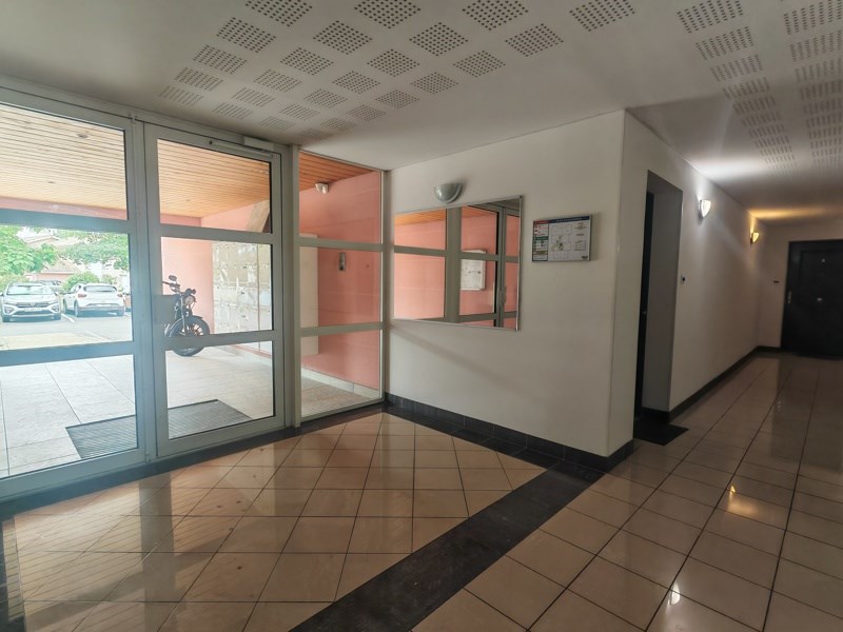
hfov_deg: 91.0
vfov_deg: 74.7
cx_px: 422
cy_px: 316
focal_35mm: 17
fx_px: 414
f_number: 2.2
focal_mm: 1.96
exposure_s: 1/50
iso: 64
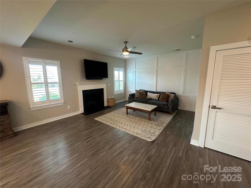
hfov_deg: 102.1
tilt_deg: -7.4
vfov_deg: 85.7
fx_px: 102
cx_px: 126
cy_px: 94
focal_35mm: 14
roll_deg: -0.2
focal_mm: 2.22
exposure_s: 1/60
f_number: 2.2
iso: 200
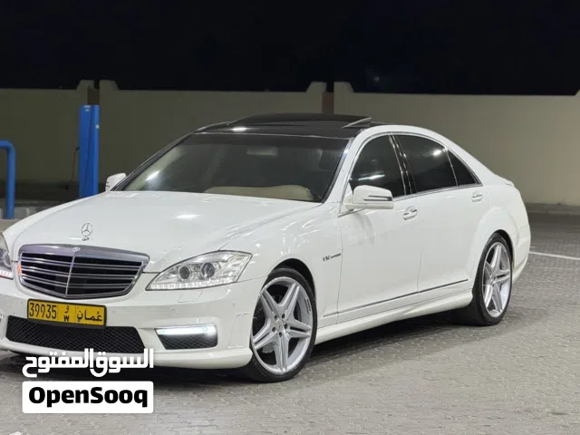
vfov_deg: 19.1
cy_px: 218
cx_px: 290
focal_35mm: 77
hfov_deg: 25.3
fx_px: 1290
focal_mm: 9
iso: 250
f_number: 2.8
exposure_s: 1/100
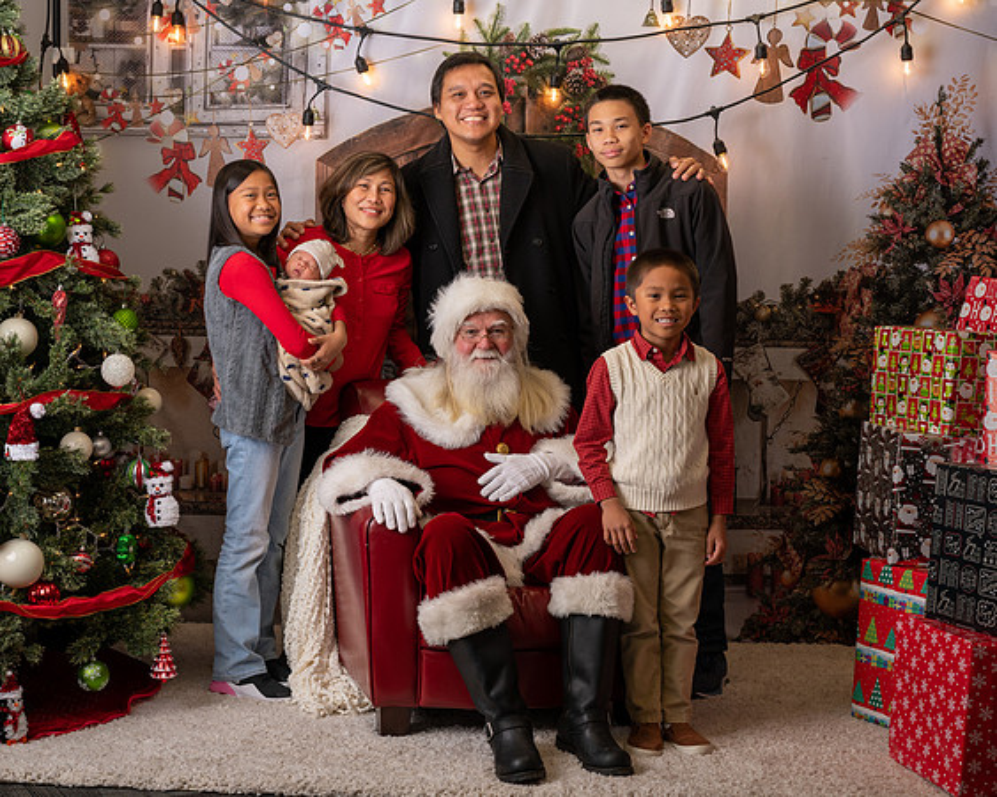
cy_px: 397
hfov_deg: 32.1
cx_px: 467
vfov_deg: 25.9
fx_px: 1732
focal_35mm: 59
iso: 100
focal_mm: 50
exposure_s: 1/100
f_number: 7.1
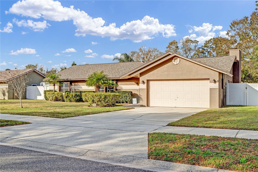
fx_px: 251
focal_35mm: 35
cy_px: 86
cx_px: 129
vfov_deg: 37.9
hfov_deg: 54.4
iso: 80
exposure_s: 1/400
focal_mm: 35
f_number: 8
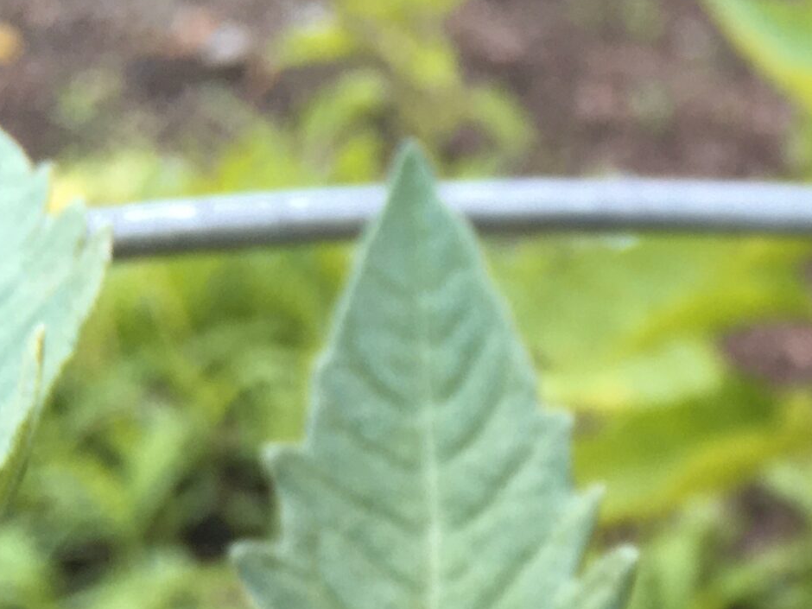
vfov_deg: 17.5
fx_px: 1853
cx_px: 999
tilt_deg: -34.9
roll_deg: -6.5
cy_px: 794
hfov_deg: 22.6
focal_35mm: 79
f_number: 2.2
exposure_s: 1/60
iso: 32
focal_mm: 4.15
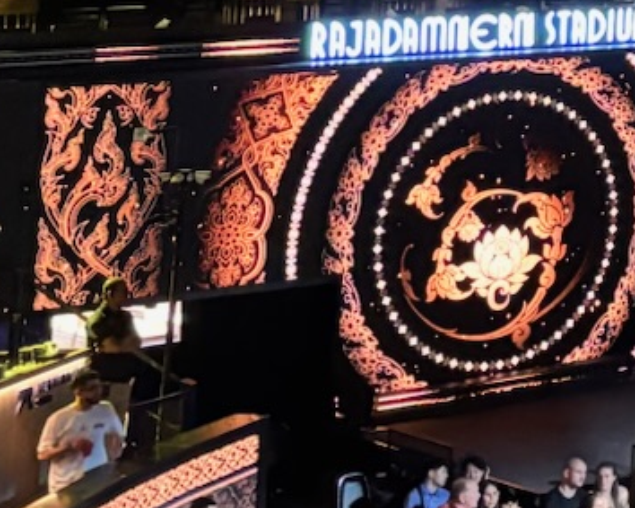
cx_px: 1383
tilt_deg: +5.0
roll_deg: -1.1
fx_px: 2762
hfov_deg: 11.4
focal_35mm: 147
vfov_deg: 9.9
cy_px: -431
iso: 640
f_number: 1.6
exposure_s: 1/34
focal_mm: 5.96
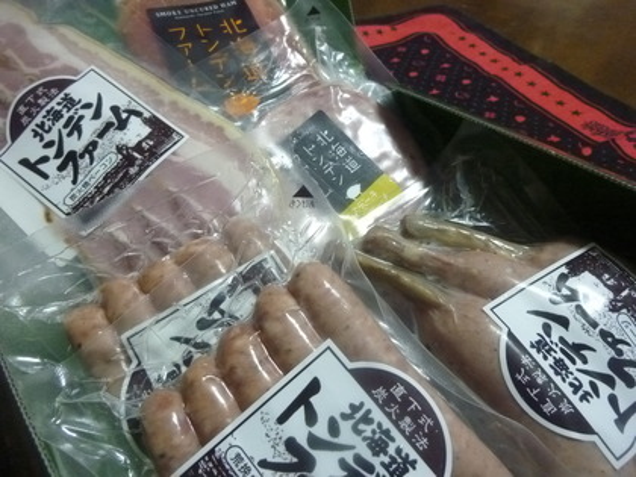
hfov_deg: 69.4
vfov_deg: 54.9
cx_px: 318
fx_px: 459
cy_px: 238
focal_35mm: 25
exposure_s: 1/50
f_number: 3.3
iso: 800
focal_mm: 4.5
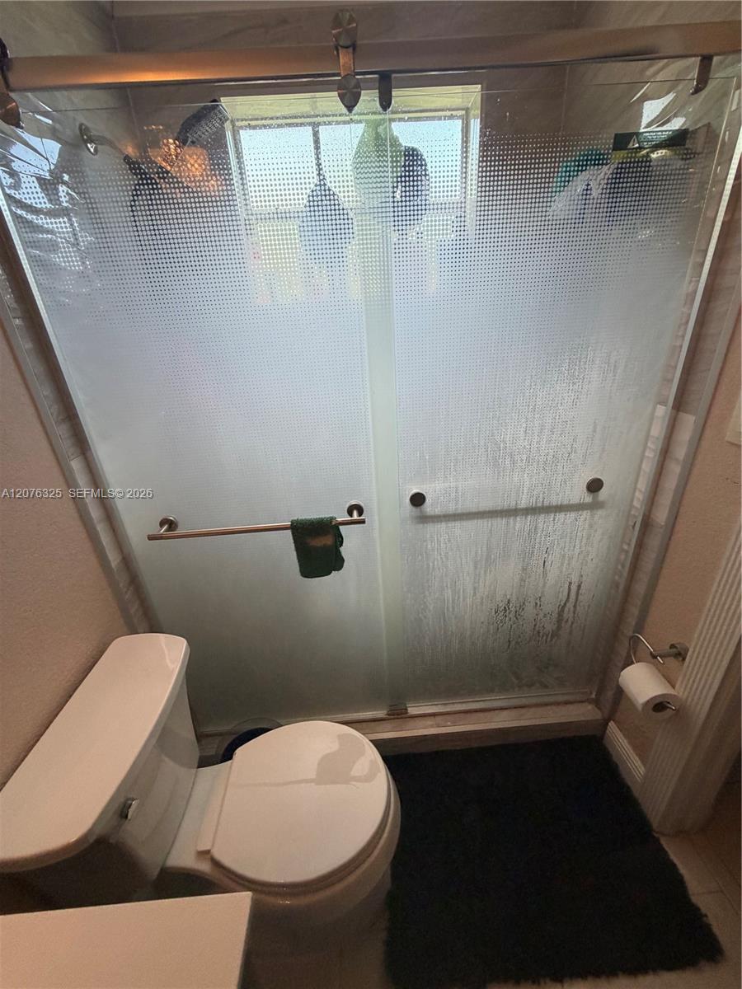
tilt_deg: -25.6
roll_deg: +4.0
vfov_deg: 102.1
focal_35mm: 14
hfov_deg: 85.7
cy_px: 494
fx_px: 400
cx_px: 371
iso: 200
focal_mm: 2.22
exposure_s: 1/120
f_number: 2.2
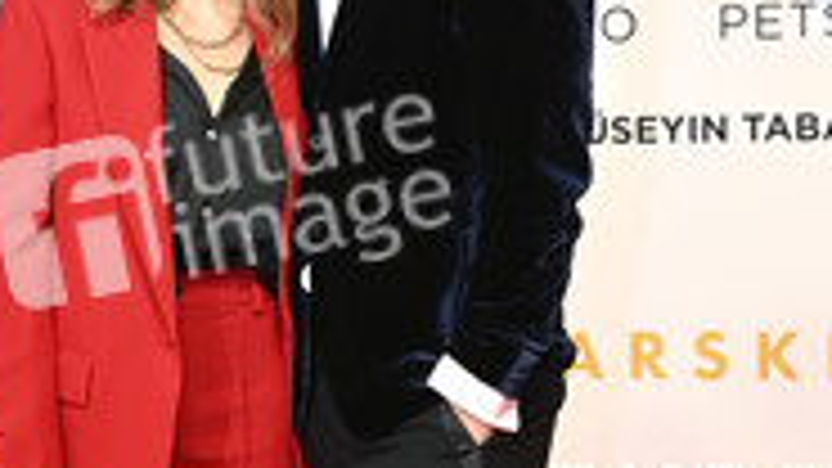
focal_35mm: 127
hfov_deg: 16.9
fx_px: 2801
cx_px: 351
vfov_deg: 9.5
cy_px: 428
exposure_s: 1/125
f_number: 5
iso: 640
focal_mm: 56
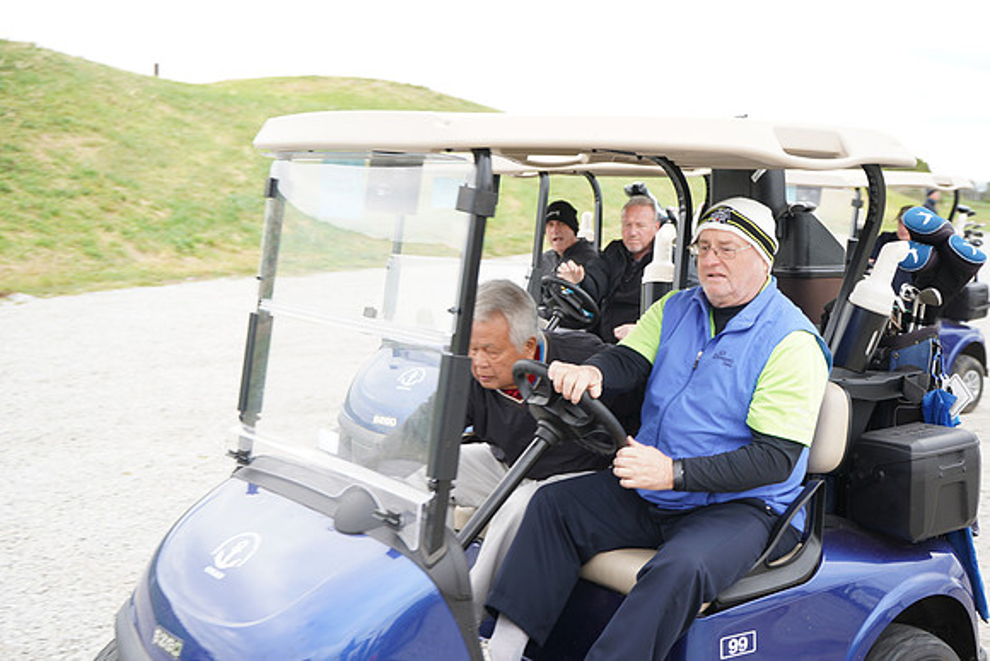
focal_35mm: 50
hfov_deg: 39.6
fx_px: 1375
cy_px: 330
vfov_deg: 27.0
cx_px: 495
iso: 160
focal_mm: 50
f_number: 5.6
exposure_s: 1/80
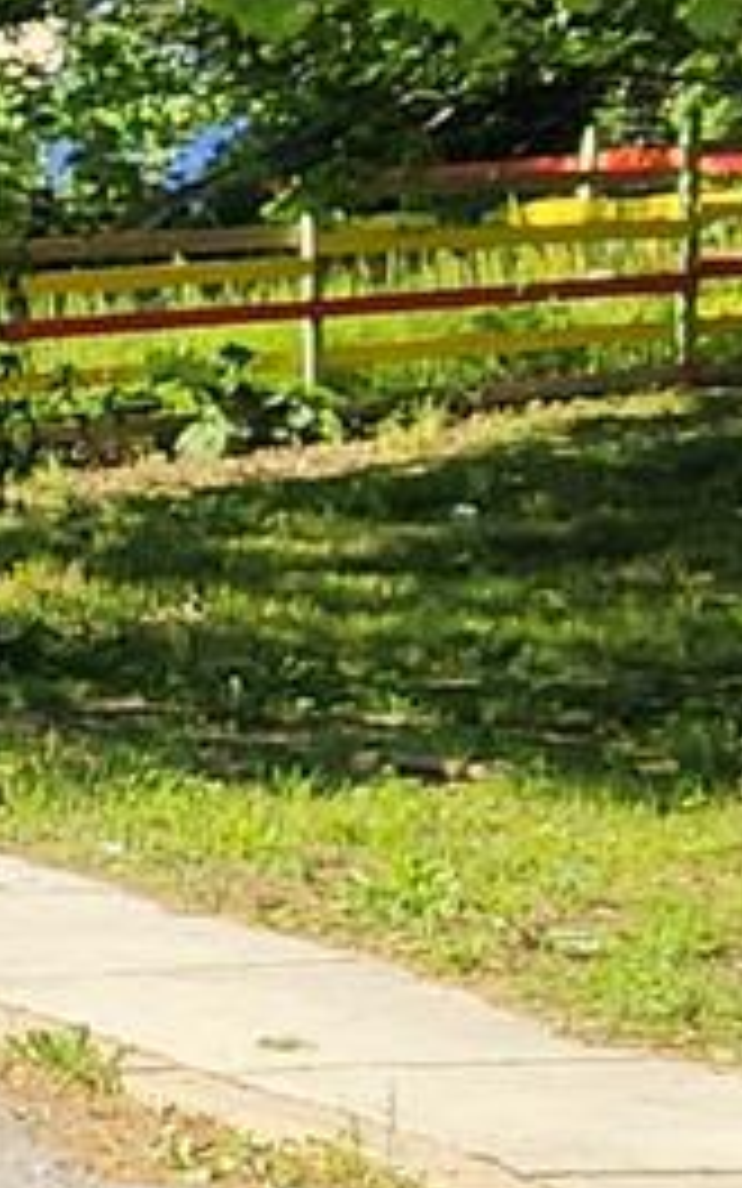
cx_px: -2127
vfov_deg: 19.4
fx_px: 3462
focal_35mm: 107
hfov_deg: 8.1
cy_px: 410
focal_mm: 2.2
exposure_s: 1/1173
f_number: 2.2
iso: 50
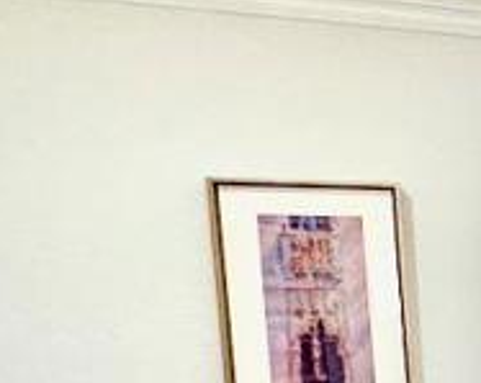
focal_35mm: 75
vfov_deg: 19.8
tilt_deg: -5.0
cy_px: 386
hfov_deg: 15.7
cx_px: 1101
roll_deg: +1.9
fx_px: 1066
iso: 160
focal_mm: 2.22
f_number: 2.2
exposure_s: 1/120
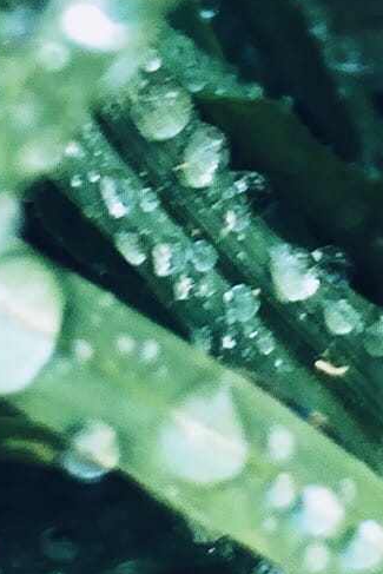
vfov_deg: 10.0
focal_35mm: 202
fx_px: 3221
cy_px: -206
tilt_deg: -65.8
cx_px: 157
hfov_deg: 6.8
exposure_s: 1/40
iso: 32
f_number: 2.2
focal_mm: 4.15
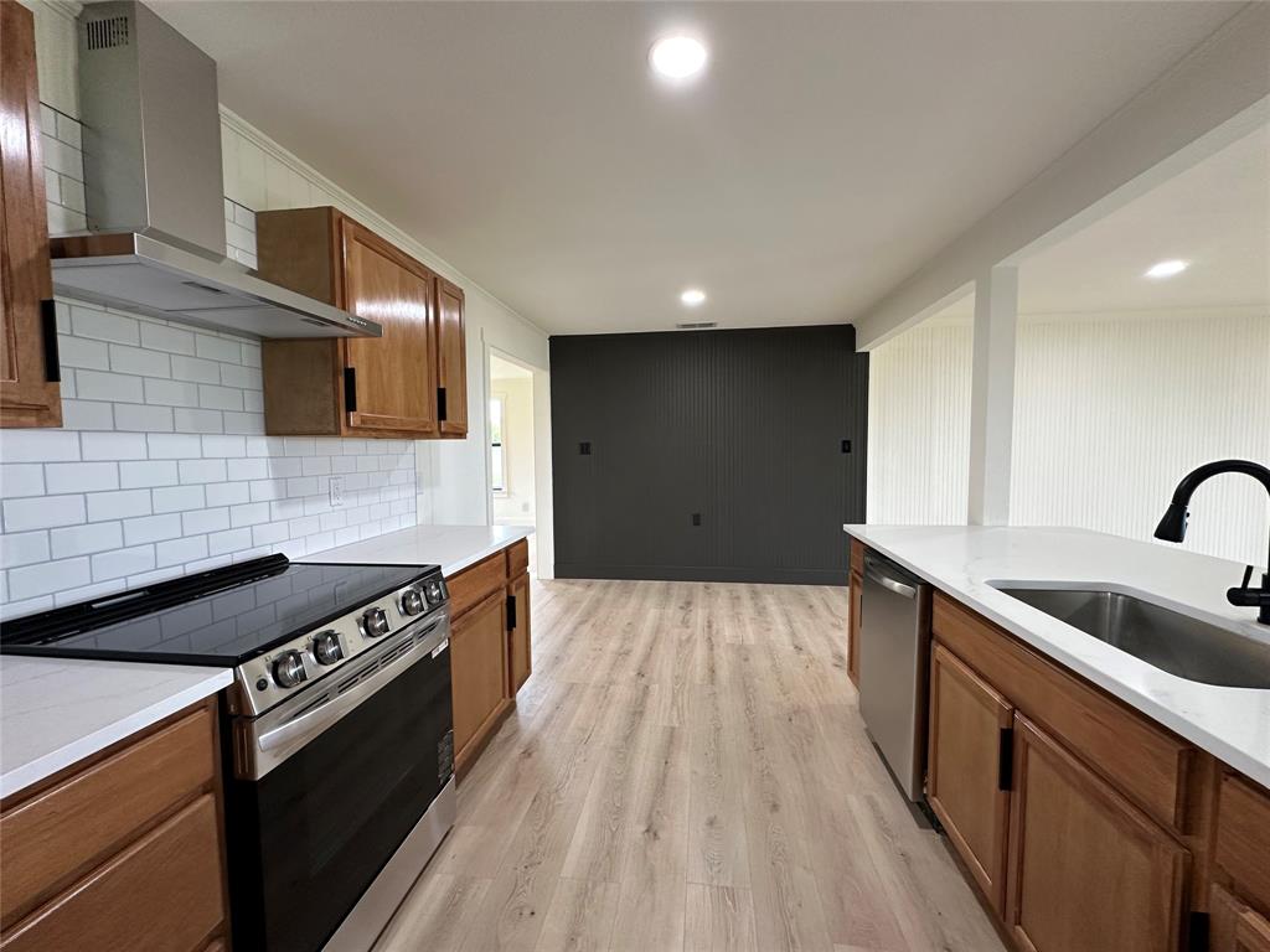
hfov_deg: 102.1
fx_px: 514
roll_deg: +0.6
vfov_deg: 85.7
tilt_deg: -3.0
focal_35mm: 14
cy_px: 476
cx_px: 635
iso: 160
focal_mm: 2.22
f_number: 2.2
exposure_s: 1/60
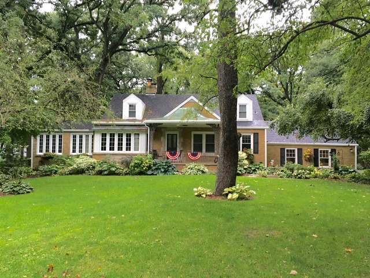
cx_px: 185
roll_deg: -1.3
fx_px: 310
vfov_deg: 48.2
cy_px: 139
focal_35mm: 29
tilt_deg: +4.2
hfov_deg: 61.7
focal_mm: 4.15
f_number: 2.2
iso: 100
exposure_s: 1/30
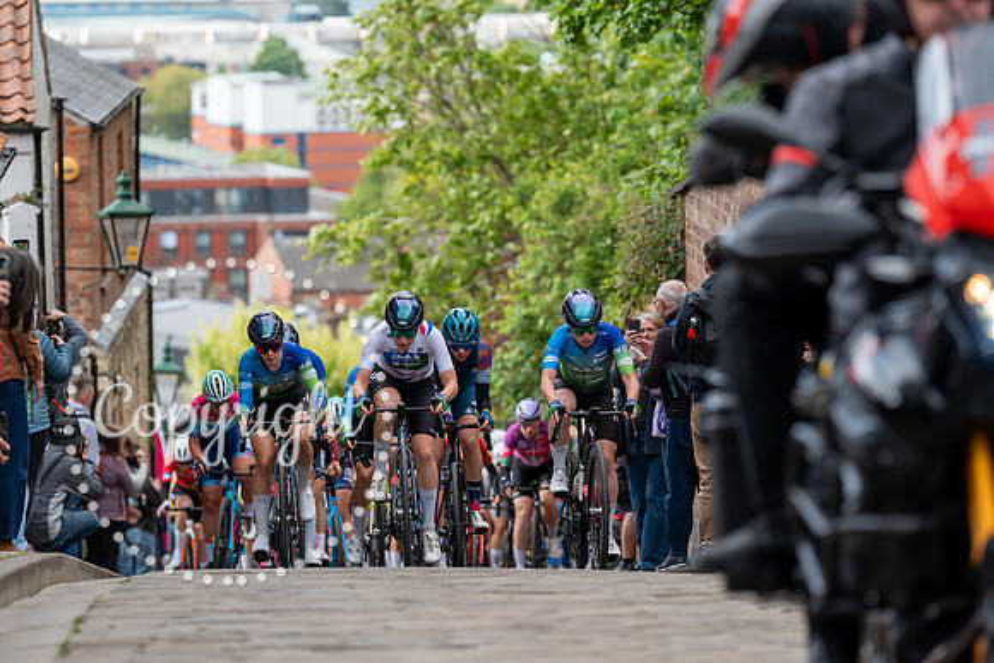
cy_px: 332
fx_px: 4916
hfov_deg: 11.5
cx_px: 497
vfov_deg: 7.7
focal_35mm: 178
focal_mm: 178
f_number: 4
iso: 640
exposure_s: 1/1000
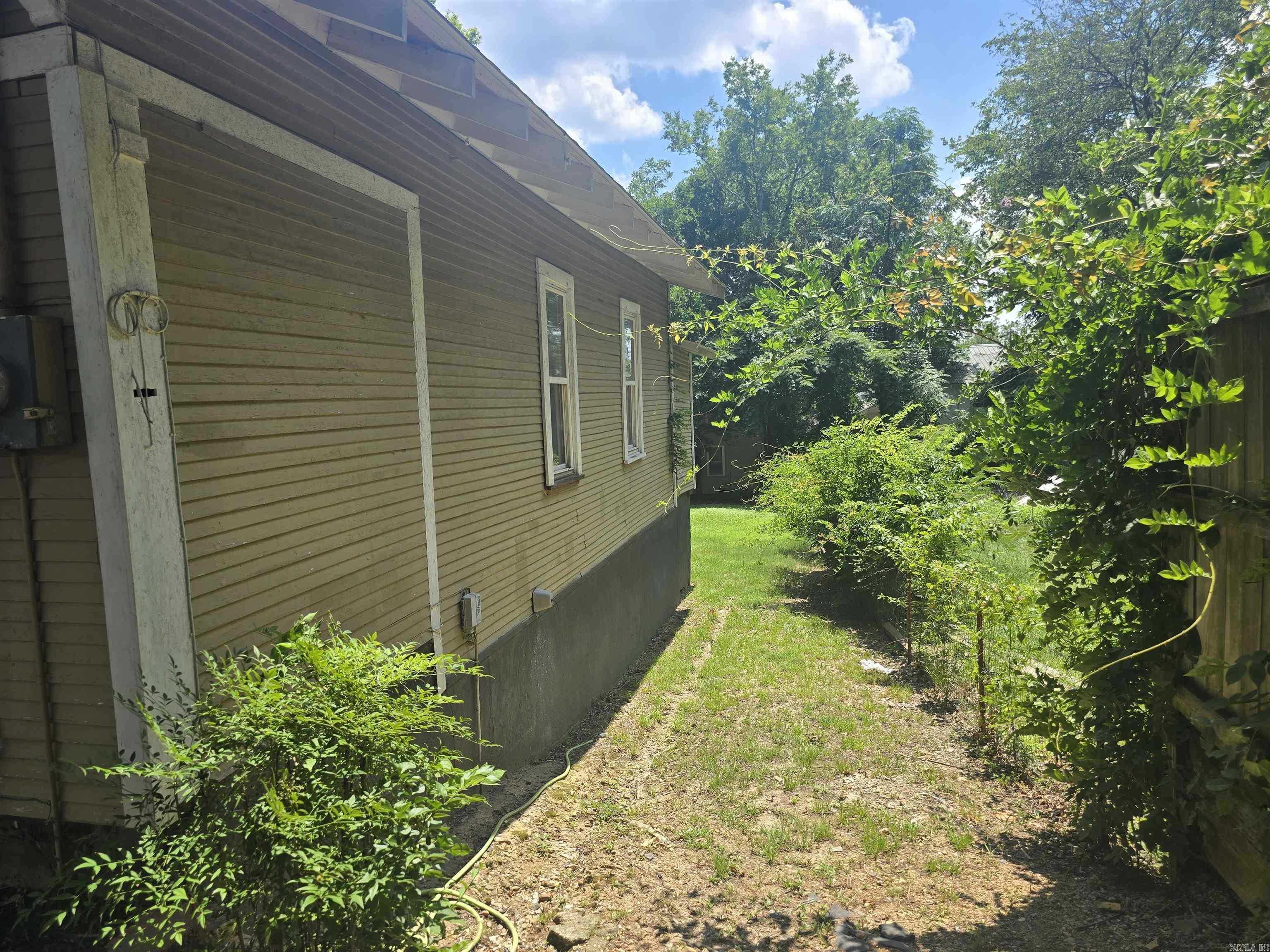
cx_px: 635
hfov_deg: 73.9
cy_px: 476
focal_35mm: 23
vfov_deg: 58.9
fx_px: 844
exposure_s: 1/568
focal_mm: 6.3
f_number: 1.7
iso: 12
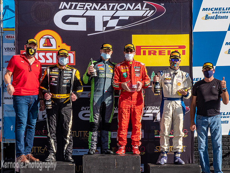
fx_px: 505
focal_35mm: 76
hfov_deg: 25.7
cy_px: 106
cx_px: 105
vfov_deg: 19.4
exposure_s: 1/80
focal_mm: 25
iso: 250
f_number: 22
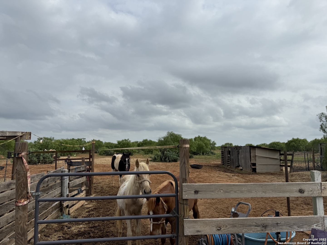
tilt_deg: +6.7
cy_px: 122
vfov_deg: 56.8
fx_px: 227
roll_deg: -0.2
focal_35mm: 24
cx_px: 164
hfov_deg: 71.6
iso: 80
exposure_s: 1/8130
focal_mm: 6.76
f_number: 1.78
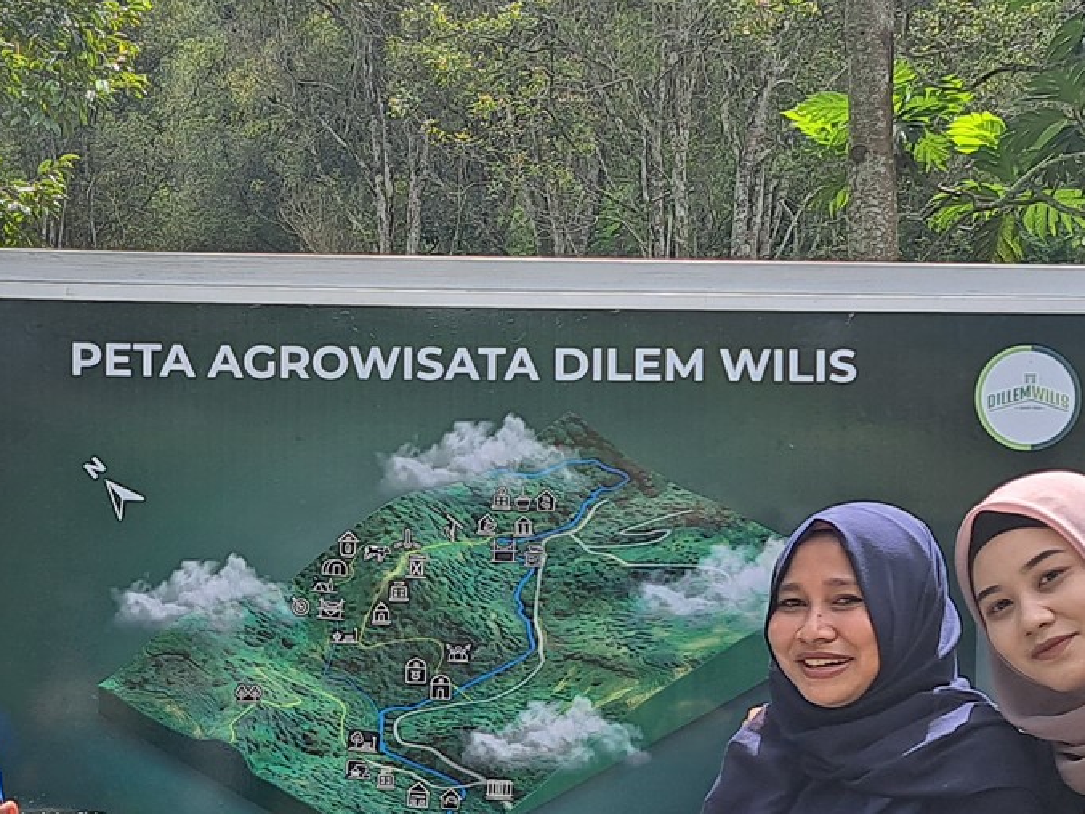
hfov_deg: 23.4
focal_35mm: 82
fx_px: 2571
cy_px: 820
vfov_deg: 17.6
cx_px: 171
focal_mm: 5.23
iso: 50
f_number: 1.8
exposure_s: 1/713
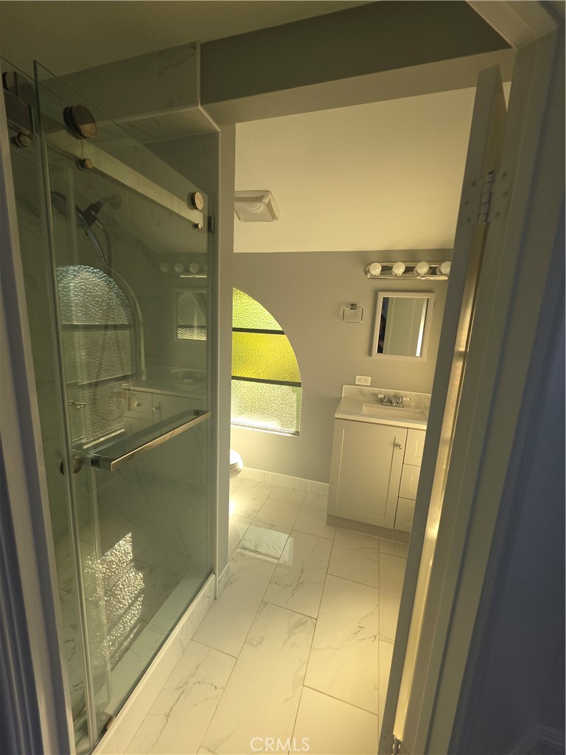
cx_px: 283
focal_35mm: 13
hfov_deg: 89.9
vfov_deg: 106.2
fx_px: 283
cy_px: 378
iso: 64
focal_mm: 2.2
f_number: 1.9
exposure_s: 1/120
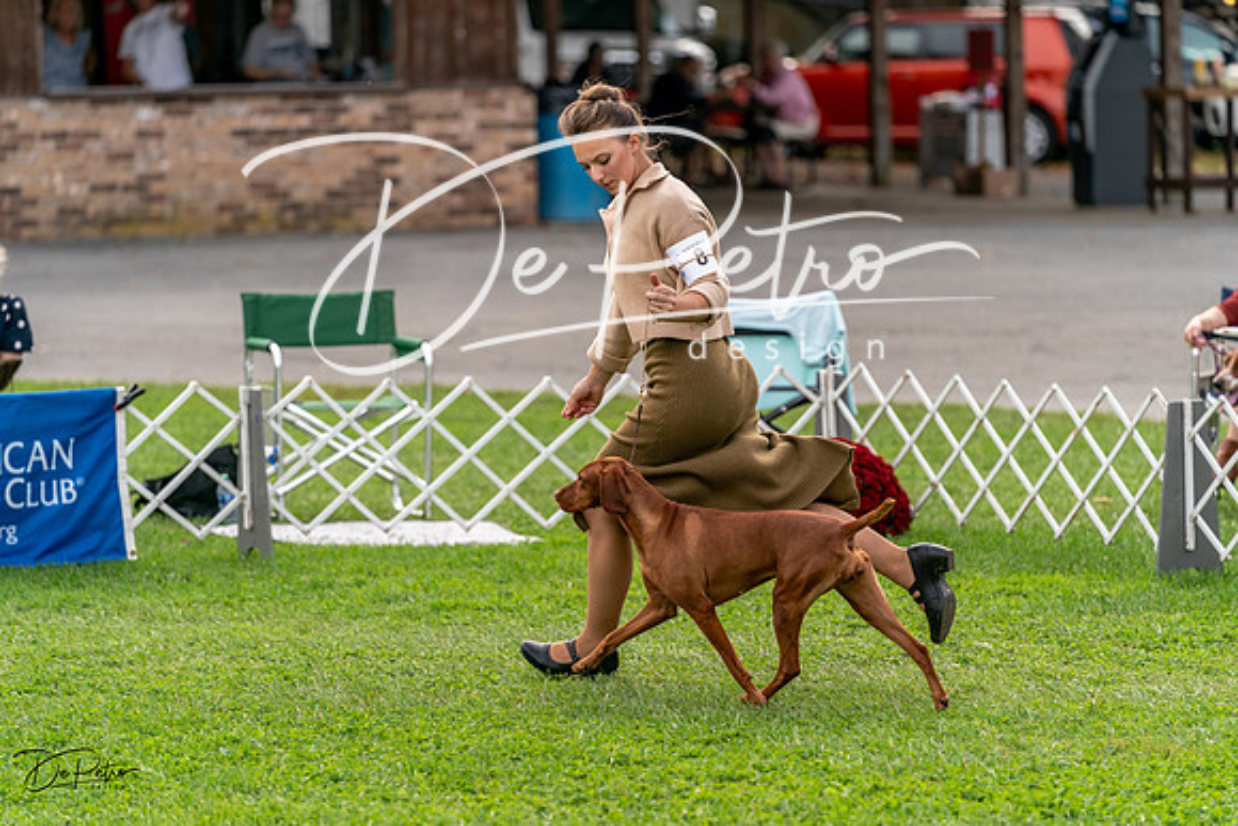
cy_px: 413
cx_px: 619
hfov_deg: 11.2
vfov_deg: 7.5
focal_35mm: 184
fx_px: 6329
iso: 320
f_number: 3.5
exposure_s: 1/1250
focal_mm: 184
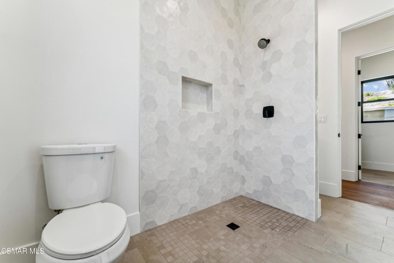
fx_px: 162
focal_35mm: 15
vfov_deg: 78.1
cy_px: 132
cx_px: 197
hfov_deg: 101.1
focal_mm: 14.8
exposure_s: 1/4
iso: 100
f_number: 13
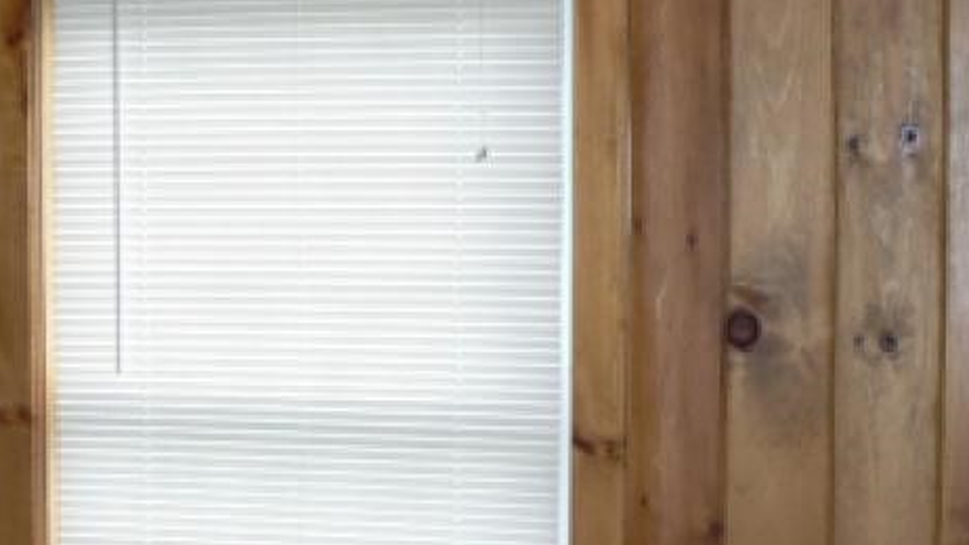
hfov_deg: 24.3
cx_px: 298
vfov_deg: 13.8
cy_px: 471
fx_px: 2236
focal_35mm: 87
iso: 100
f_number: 2.8
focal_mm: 6
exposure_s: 1/30
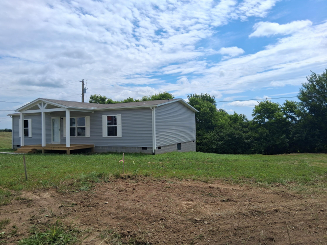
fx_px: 246
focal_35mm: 26
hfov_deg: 67.3
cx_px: 164
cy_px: 122
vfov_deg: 53.0
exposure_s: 1/1139
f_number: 1.8
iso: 25
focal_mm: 3.98
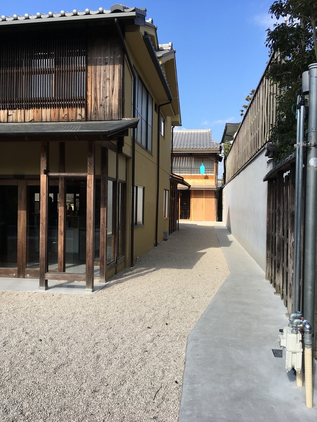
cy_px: 211
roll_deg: -0.4
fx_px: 354
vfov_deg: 61.7
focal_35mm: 29
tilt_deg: -0.5
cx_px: 158
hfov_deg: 48.2
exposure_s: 1/801
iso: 25
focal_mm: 4.15
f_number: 2.2
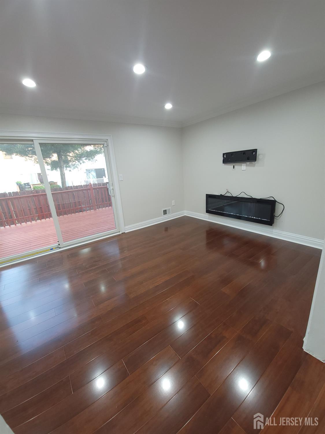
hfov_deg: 89.9
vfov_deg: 106.2
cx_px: 162
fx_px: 163
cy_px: 217
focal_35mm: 13
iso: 125
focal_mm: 2.2
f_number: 2.2
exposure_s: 1/30
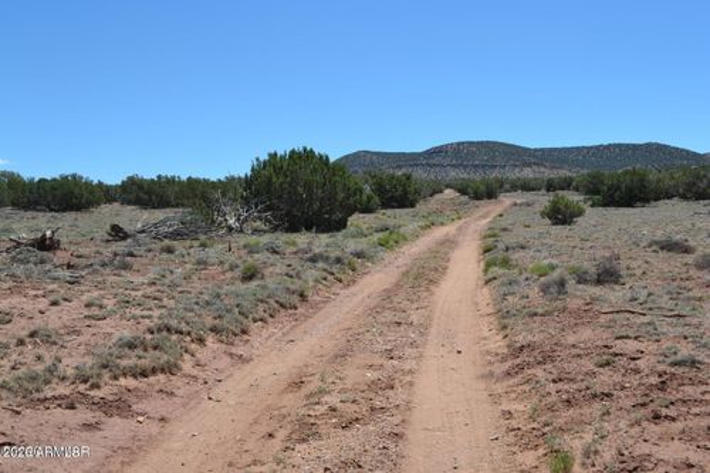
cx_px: 355
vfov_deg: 31.9
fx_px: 828
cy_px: 236
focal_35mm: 42
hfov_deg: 46.4
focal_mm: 28
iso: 100
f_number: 8
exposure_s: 1/250
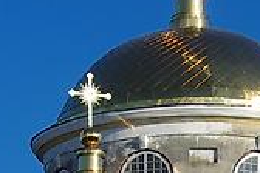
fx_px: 2159
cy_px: 325
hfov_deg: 6.9
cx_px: 169
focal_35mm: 299
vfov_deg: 4.5
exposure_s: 1/320
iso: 100
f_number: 8
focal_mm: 28
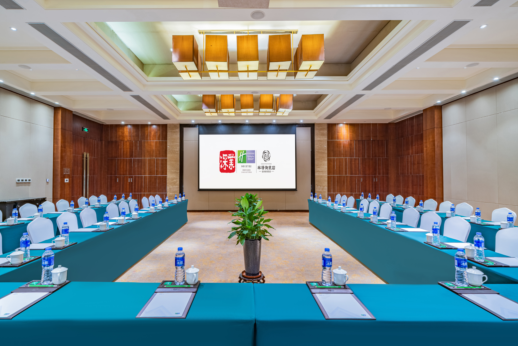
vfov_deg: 67.4
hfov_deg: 90.0
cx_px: 249
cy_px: 167
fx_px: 259
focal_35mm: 18
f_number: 10
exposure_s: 1/4
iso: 200
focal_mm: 17
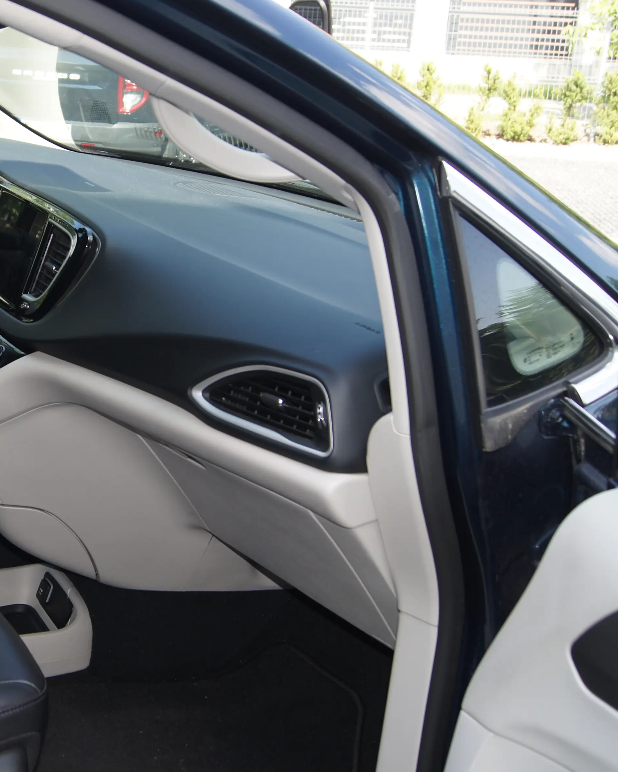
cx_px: 45
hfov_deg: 28.9
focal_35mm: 50
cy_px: 386
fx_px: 1143
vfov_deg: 37.3
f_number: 5
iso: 100
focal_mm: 22
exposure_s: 1/80
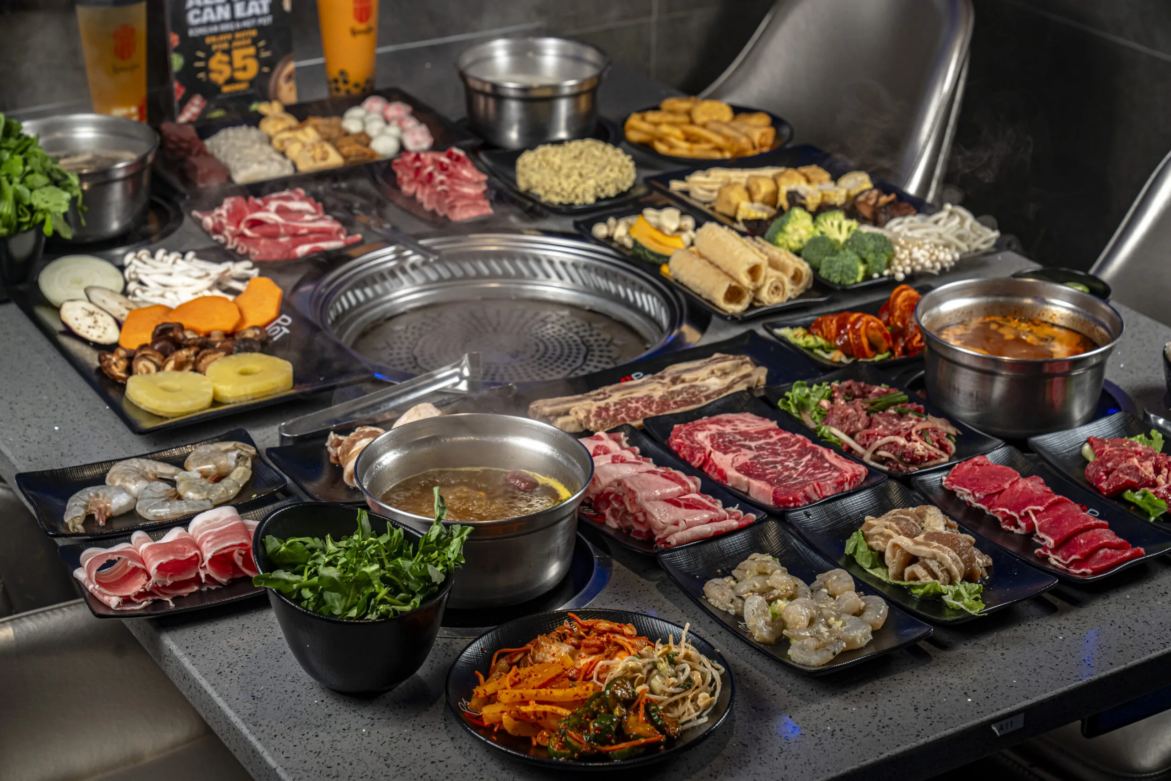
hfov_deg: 28.8
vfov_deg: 19.5
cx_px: 586
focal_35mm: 70
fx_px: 2277
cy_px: 390
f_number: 6.3
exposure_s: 1/100
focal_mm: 70
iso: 800
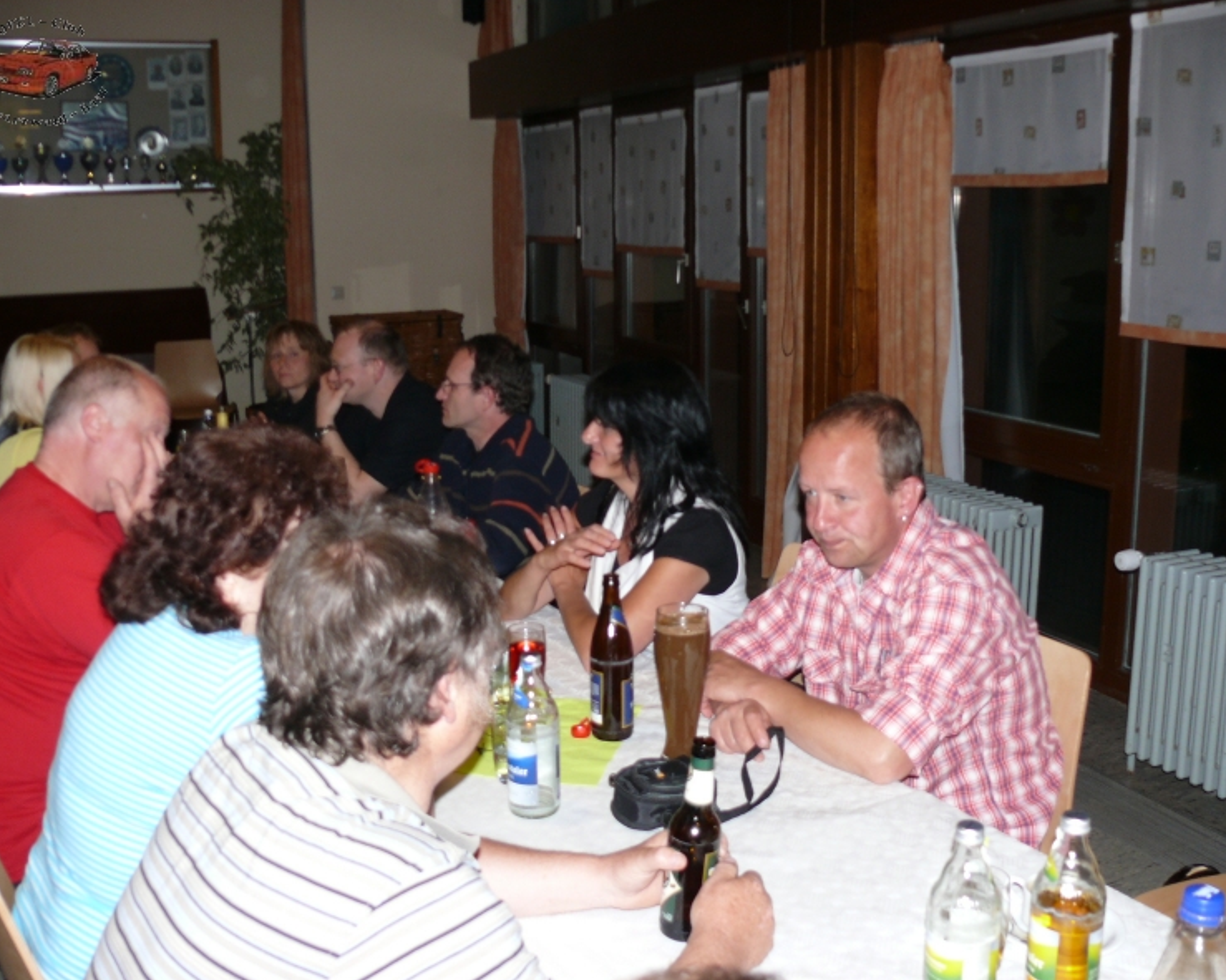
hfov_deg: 49.1
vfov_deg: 40.1
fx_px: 1342
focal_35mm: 37
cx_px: 604
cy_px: 486
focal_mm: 7.4
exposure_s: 1/30
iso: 100
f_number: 2.8
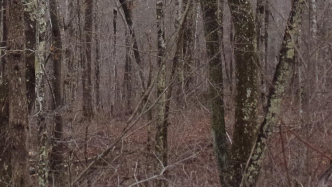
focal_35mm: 196
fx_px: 1726
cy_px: -76
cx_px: 47
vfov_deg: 6.1
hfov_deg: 10.9
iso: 80
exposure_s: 1/150
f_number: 4.3
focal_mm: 9.8
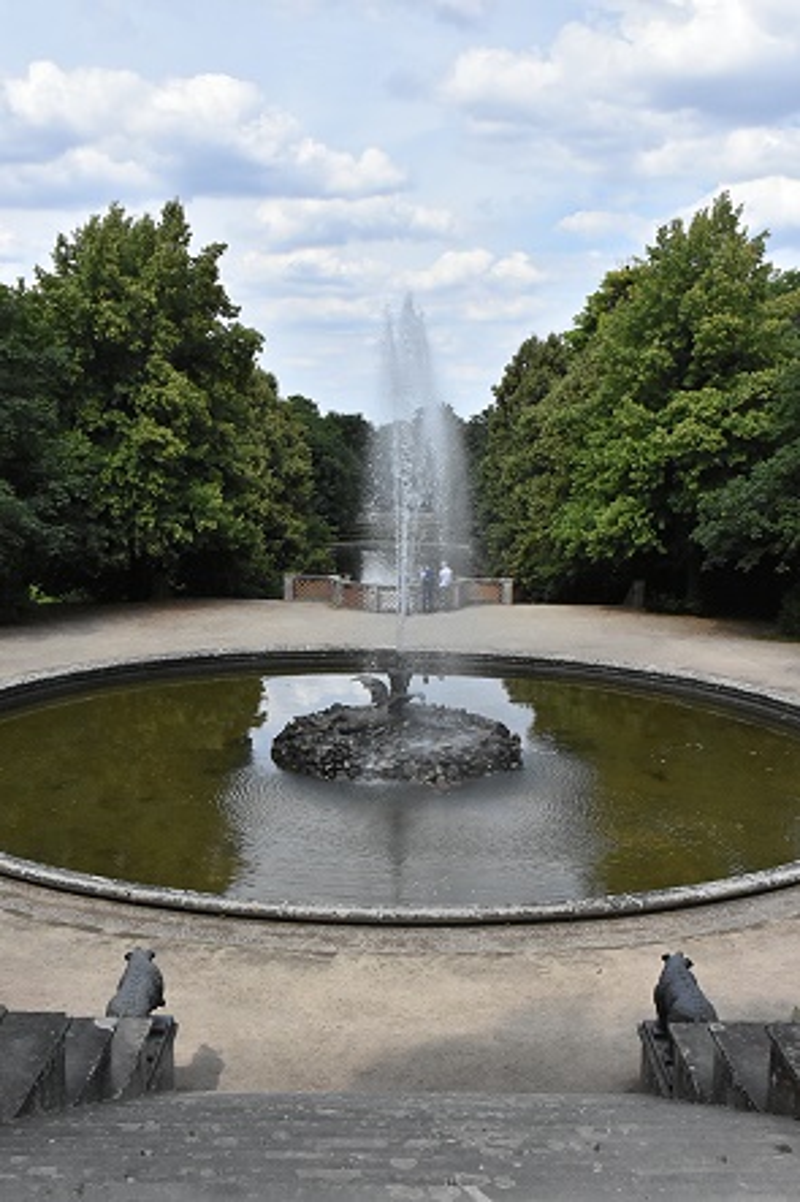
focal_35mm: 36
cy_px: 601
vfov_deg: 53.1
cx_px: 400
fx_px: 1201
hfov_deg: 36.8
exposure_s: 1/5000
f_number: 11
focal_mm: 24
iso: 3200
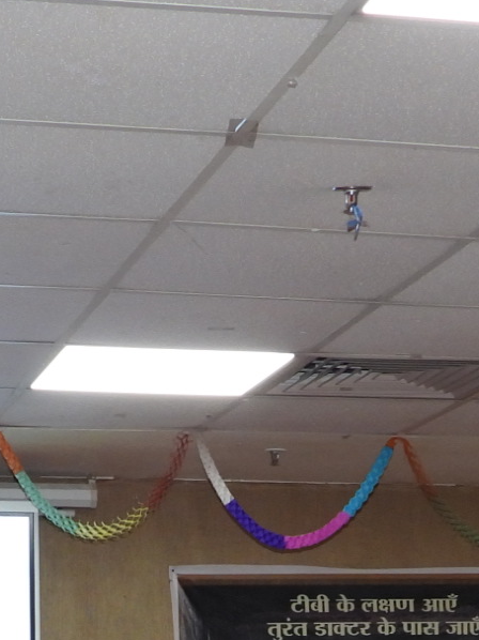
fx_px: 2456
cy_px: 838
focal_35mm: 133
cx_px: 238
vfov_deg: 14.2
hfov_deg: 11.1
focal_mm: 6.3
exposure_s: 1/30
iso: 200
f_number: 3.2
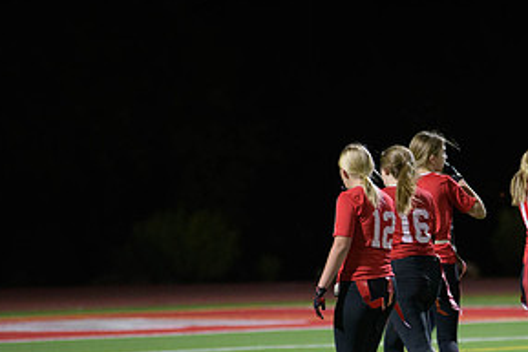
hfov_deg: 5.1
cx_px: 459
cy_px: 269
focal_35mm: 401
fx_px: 5884
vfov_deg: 3.4
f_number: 2.8
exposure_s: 1/640
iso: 3600
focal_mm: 200
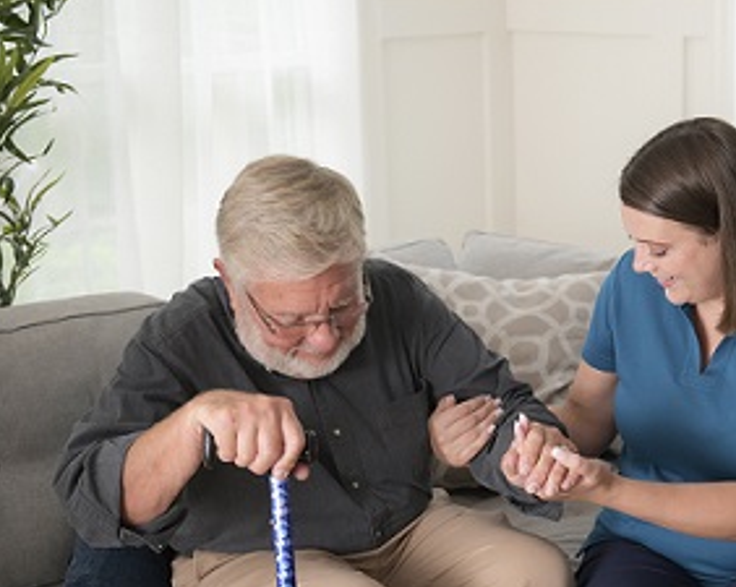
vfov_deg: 21.5
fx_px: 1545
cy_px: 369
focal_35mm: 71
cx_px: 585
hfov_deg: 26.3
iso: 1000
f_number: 2.8
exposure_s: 1/250
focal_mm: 44
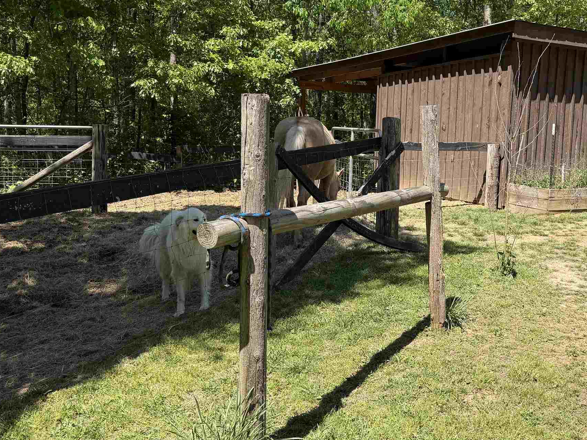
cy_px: 175
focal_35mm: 40
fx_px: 678
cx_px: 386
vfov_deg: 35.8
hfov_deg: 46.2
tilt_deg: -3.6
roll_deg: -1.4
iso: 80
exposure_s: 1/2110
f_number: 1.78
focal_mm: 6.76
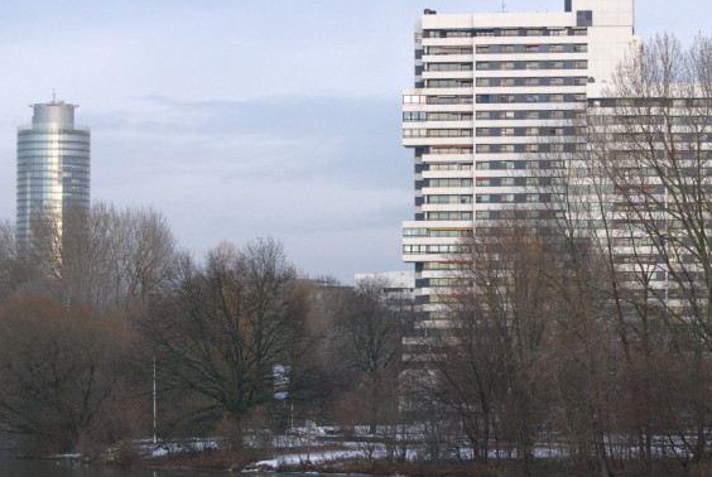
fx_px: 2951
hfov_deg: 13.7
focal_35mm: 149
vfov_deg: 9.2
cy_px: 254
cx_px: 446
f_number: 5
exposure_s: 1/500
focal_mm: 70
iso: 640
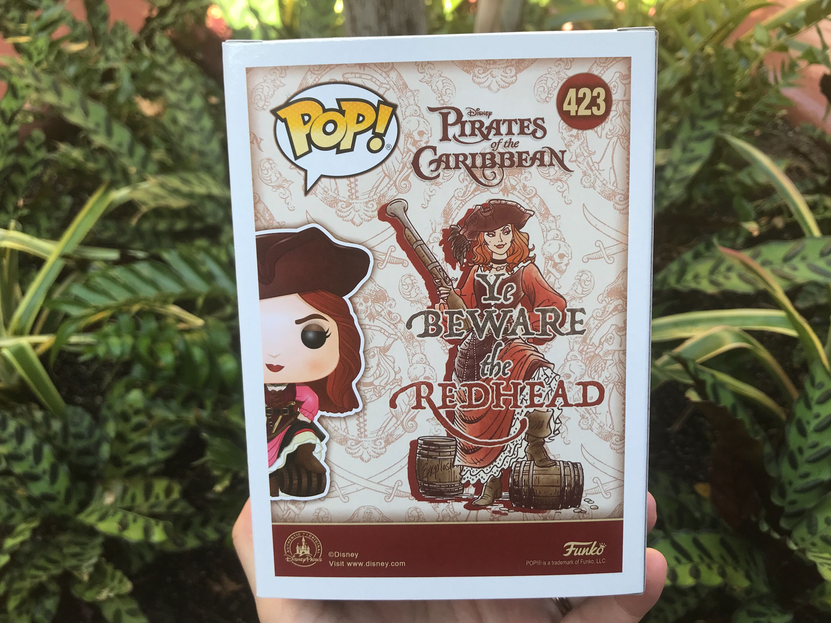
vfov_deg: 46.8
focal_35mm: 30
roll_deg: -1.6
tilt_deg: -42.7
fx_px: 720
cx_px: 432
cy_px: 308
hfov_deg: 59.9
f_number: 1.8
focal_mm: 3.99
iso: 20
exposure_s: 1/158
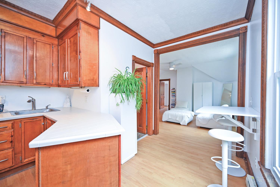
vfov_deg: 81.2
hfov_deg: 104.3
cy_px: 94
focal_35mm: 14
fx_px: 109
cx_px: 140
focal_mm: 14
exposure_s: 1/60
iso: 450
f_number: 4
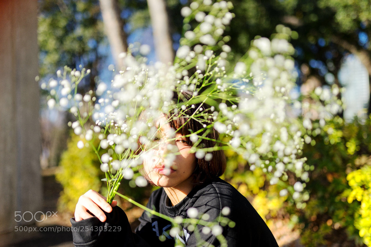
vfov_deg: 37.9
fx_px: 361
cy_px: 124
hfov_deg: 54.4
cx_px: 186
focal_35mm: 35
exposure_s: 1/8000
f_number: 1.4
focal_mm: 35
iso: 100
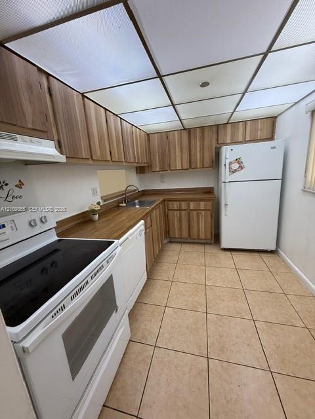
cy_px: 210
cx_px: 158
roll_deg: +4.2
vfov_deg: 102.1
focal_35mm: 14
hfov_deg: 85.7
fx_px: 170
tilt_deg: -11.8
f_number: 2.2
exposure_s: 1/120
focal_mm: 2.22
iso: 320
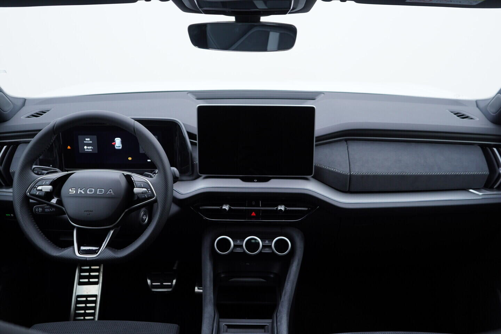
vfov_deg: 36.9
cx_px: 250
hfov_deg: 53.1
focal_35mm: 36
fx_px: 501
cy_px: 167
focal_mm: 24
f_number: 3.2
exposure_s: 1/50
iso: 125
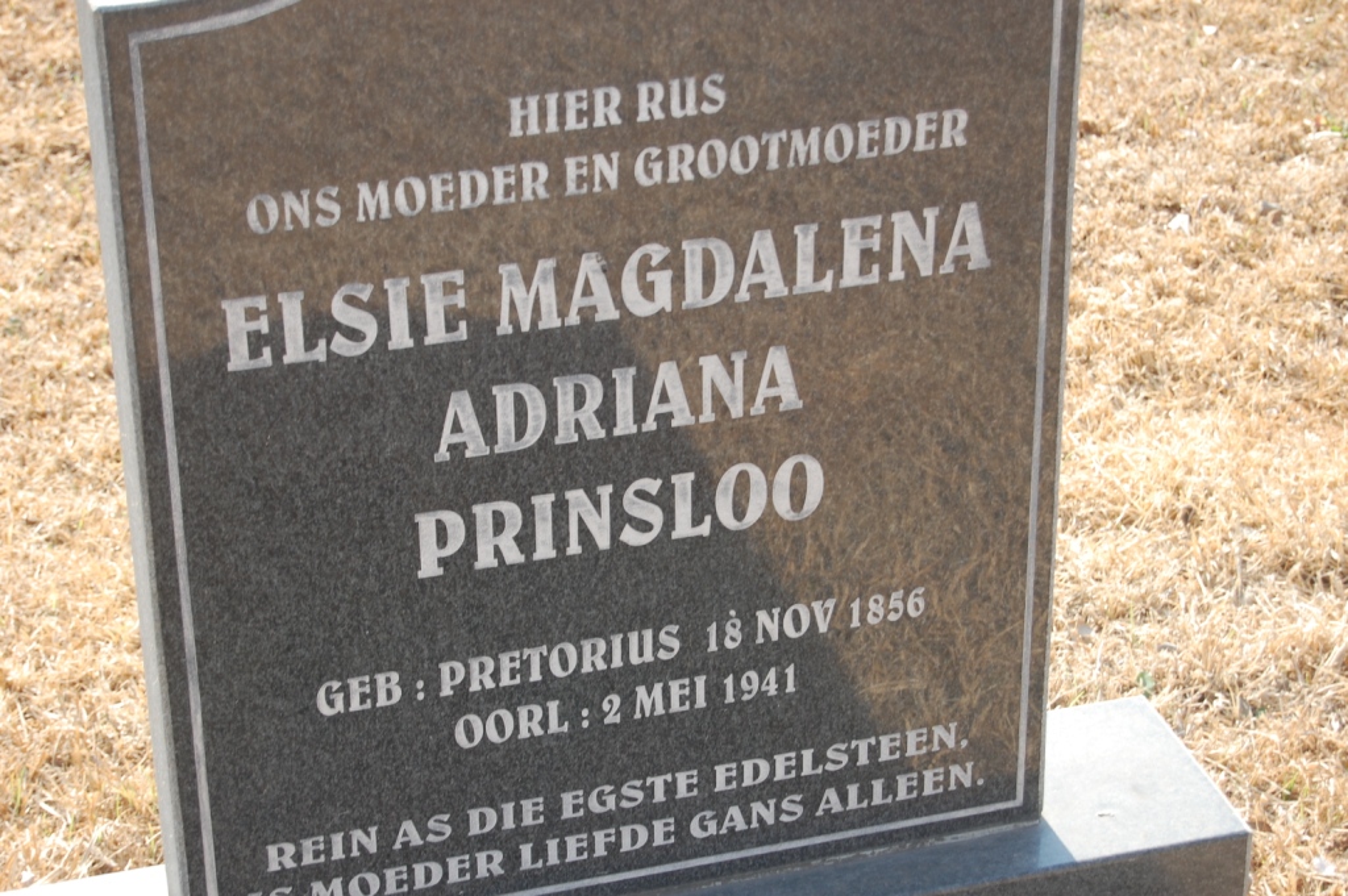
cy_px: 448
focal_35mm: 82
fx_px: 3087
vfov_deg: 16.5
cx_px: 674
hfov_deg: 24.6
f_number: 5.6
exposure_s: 1/125
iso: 200
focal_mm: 55
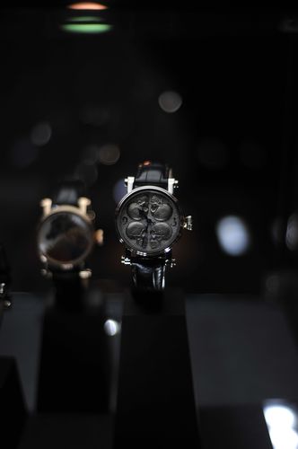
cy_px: 224
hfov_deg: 26.9
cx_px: 149
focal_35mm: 50
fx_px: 623
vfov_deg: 39.6
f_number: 1.8
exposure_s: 1/200
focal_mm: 50
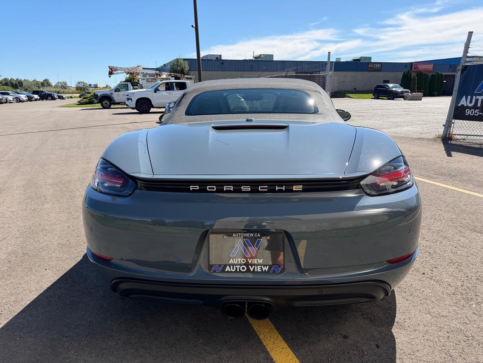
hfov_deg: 71.6
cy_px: 182
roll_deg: +1.8
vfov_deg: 56.8
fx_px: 335
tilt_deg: -14.7
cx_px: 242
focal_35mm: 24
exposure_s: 1/3425
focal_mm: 6.76
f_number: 1.78
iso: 80
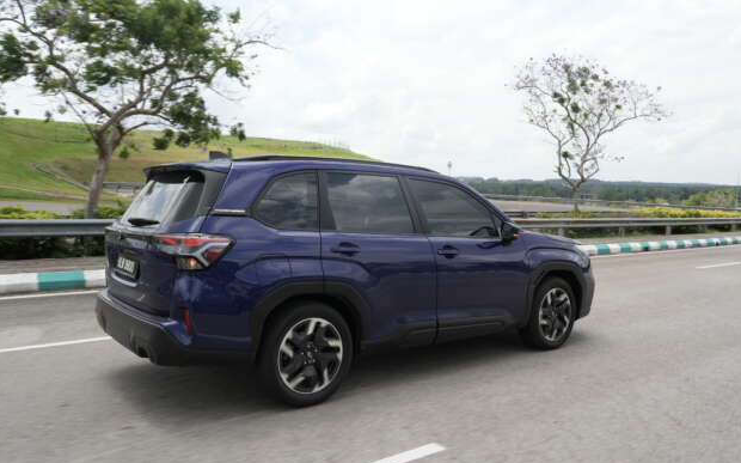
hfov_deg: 64.7
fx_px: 585
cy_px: 242
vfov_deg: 43.1
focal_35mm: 29
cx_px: 374
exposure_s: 1/160
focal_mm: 28
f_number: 8
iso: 100
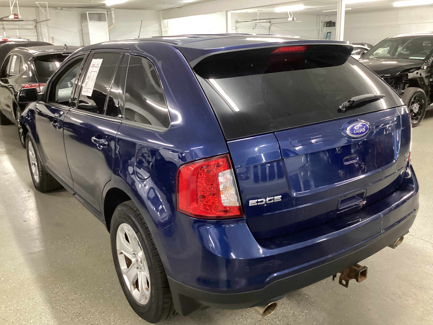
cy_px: 162
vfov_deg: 45.4
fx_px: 388
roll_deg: +1.1
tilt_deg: -18.2
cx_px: 216
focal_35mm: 31
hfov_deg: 58.4
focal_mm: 3.3
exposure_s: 1/30
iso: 400
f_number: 2.4
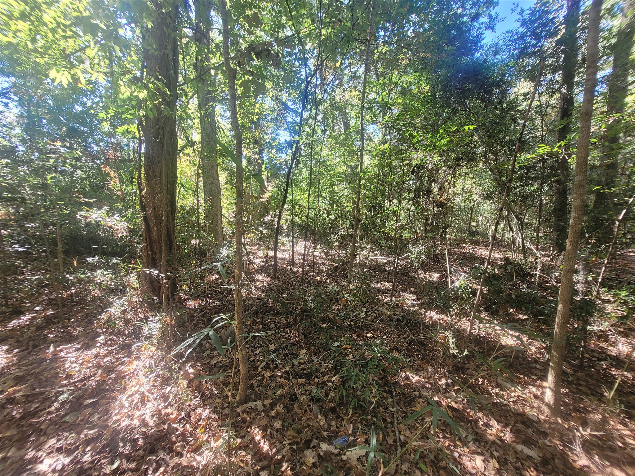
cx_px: 318
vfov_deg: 89.9
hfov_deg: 106.2
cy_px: 238
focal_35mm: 13
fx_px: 238
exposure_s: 1/119
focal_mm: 1.74
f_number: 2.2
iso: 80
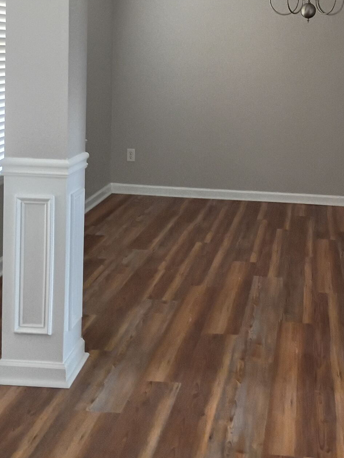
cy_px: 105
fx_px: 702
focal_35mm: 53
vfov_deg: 35.2
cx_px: 256
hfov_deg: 27.2
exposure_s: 1/30
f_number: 1.8
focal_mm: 4.27
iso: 898
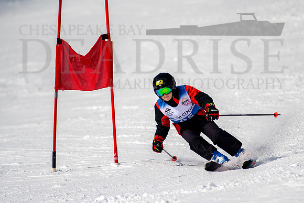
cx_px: 176
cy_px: 96
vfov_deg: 2.4
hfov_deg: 3.5
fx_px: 4933
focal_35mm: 584
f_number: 2.8
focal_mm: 300
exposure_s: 1/6400
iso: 100
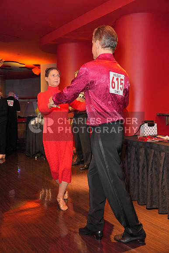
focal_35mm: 35
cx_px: 84
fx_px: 246
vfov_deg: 54.4
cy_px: 126
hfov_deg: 37.9
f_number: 4
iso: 4000
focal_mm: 35
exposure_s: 1/125
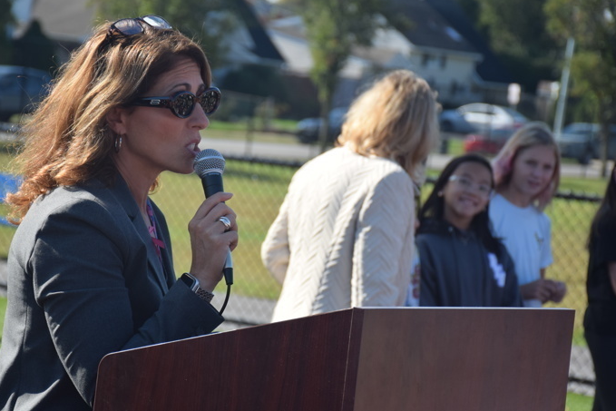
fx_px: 2721
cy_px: 202
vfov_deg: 8.6
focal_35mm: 159
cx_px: 270
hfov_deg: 12.9
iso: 200
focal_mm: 90
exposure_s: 1/500
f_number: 5.6
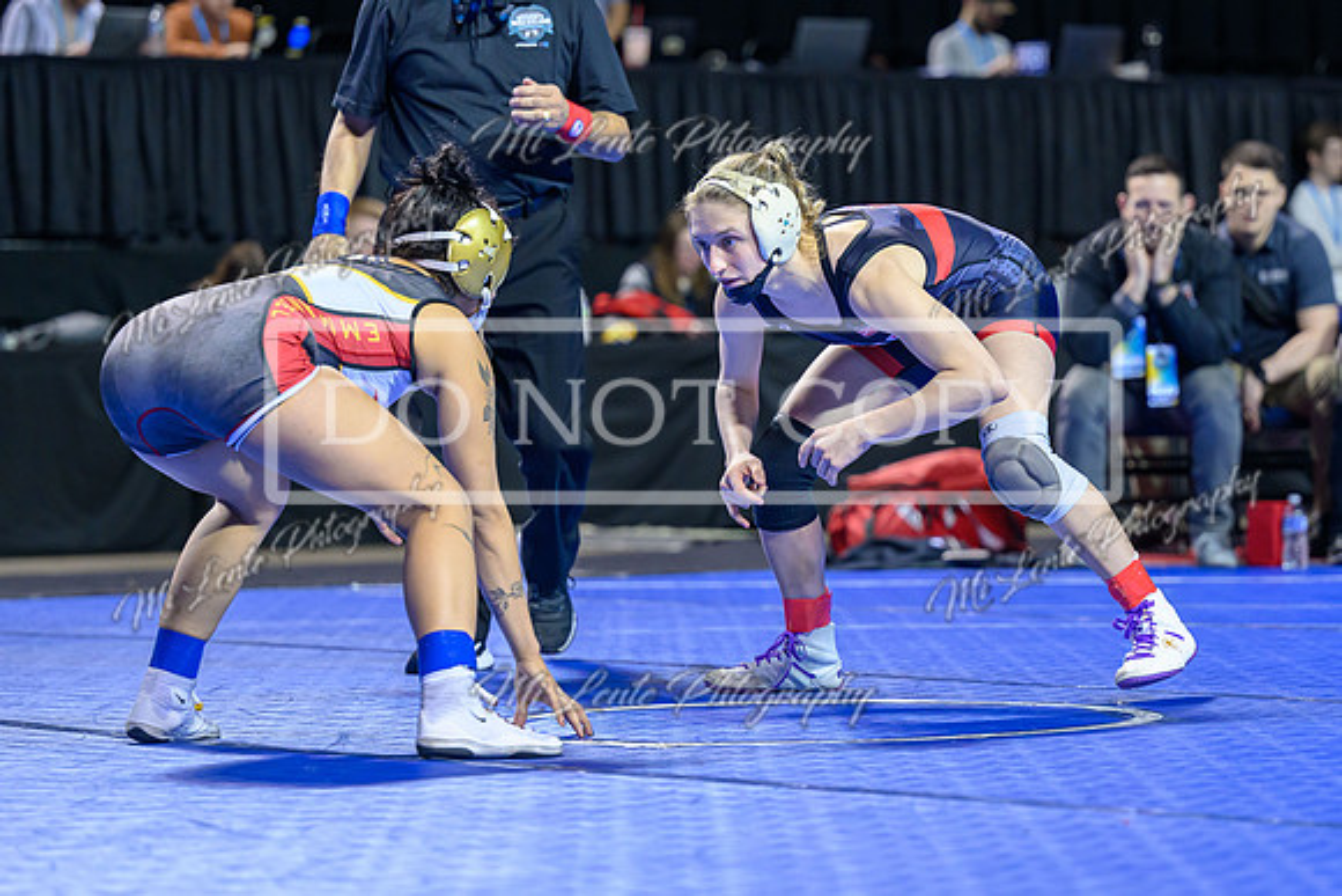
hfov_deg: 13.1
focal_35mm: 157
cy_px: 434
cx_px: 798
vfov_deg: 8.8
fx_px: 5836
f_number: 2.8
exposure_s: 1/800
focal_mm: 110
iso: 2500
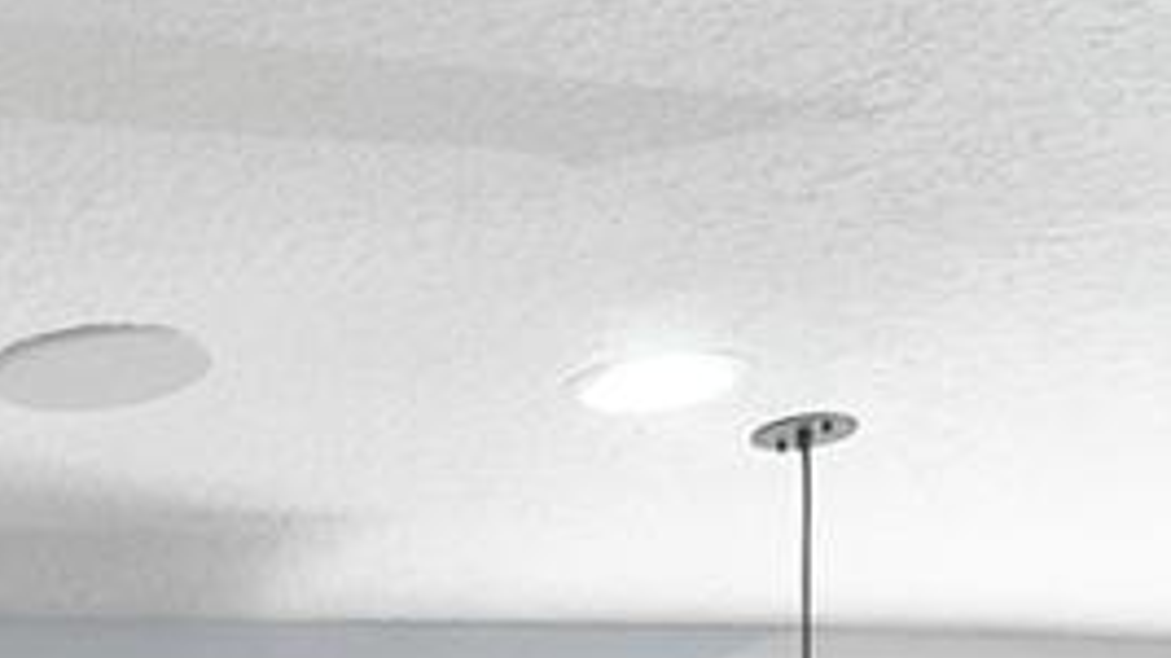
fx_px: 3508
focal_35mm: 113
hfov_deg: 16.1
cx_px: -917
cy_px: 1825
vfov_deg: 9.1
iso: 400
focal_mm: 12
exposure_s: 1/8
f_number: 5.6
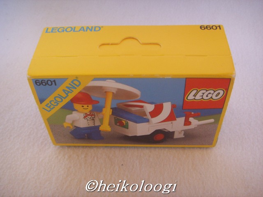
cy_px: 98
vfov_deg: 36.8
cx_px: 132
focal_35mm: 39
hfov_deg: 47.9
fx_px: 296
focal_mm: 6.6
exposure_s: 1/10
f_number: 3.5
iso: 152
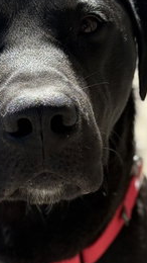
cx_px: 61
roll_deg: -3.3
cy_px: 195
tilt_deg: -44.8
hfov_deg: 9.0
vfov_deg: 16.0
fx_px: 930
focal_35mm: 134
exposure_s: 1/2762
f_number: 1.78
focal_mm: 6.76
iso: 80
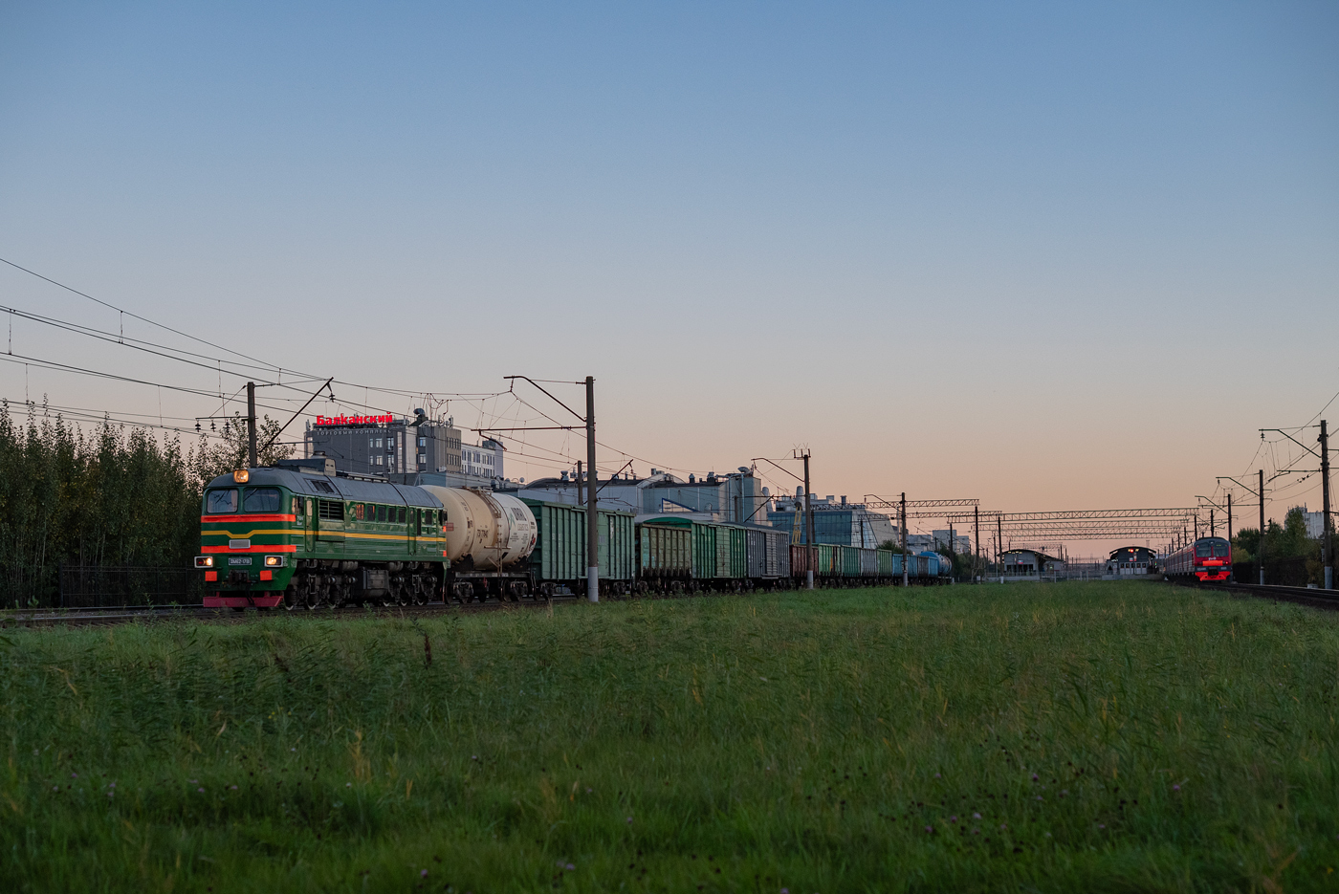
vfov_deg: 27.0
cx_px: 670
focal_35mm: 50
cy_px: 447
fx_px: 1861
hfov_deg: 39.6
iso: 800
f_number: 2.8
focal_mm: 50
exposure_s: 1/1600
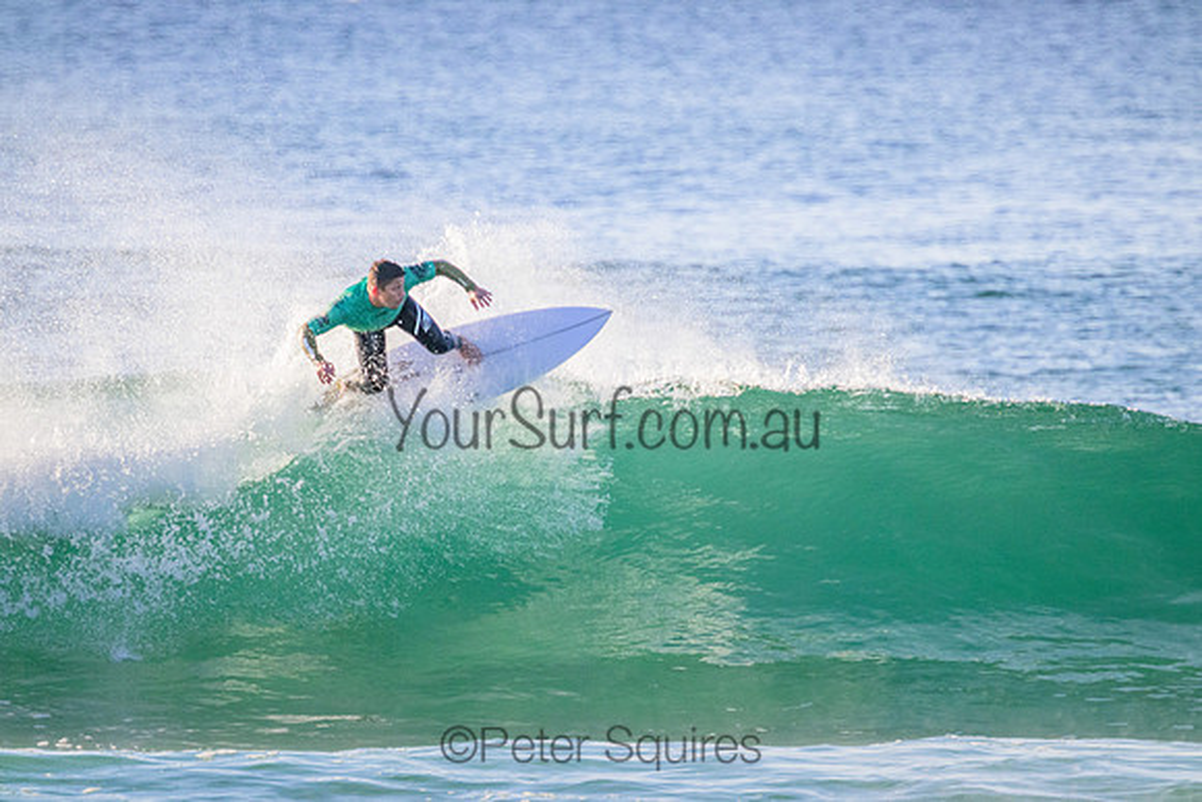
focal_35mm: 800
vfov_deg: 1.7
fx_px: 26716
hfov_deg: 2.6
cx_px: 601
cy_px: 401
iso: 3200
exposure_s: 1/2000
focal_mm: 800
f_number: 11
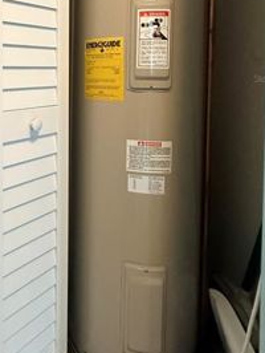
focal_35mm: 28
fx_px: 285
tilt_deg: -1.2
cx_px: 31
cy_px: 78
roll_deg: -0.6
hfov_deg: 45.6
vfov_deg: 59.2
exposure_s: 1/60
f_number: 2.2
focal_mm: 2.22
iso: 640
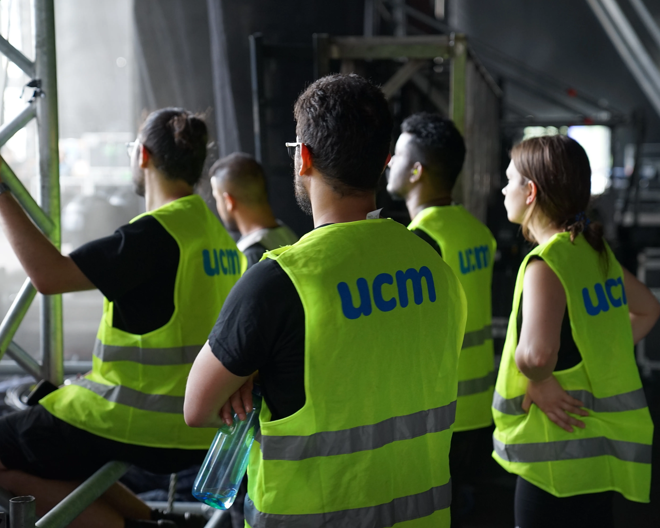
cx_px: 309
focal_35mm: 69
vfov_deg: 22.2
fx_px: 1348
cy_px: 265
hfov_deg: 27.5
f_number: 2.8
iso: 1000
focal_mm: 61
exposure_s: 1/80
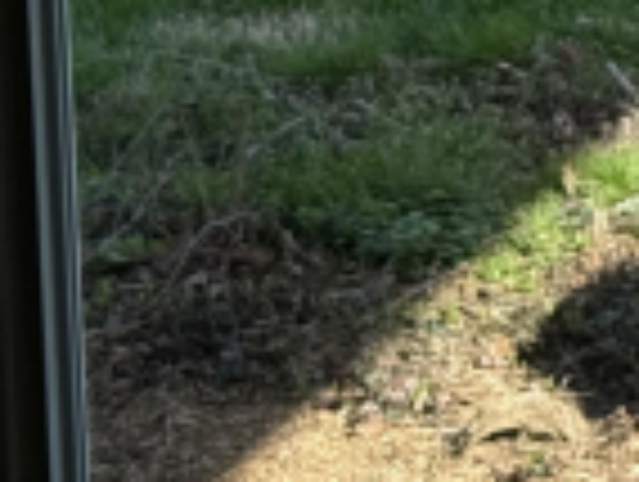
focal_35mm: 225
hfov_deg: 8.2
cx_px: 1442
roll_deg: +0.0
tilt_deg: -9.1
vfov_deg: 6.4
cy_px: -473
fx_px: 4160
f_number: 1.78
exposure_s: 1/1222
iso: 64
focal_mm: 6.76
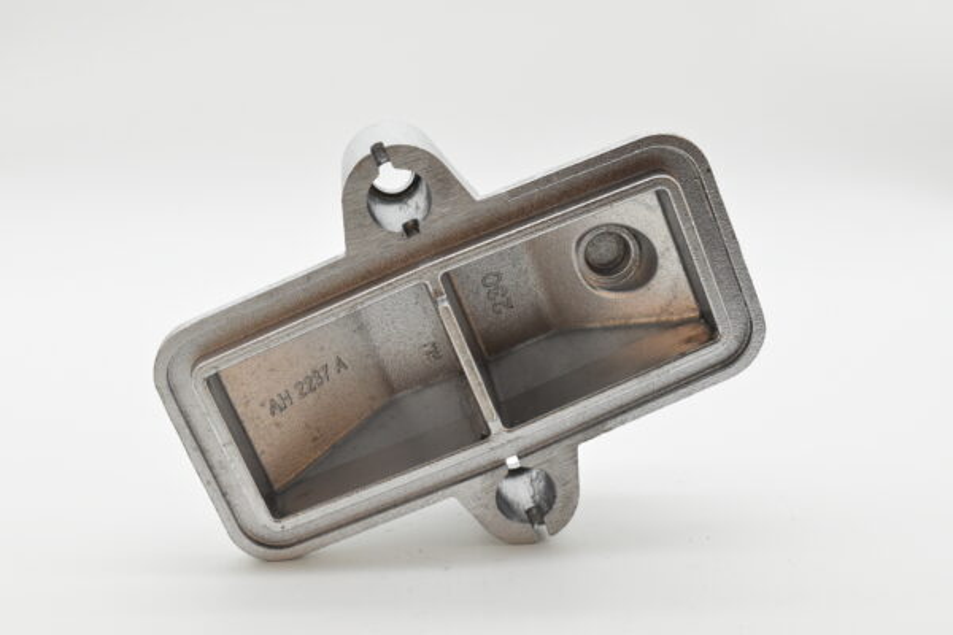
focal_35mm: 63
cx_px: 476
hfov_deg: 31.9
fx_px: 1668
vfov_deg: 21.6
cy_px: 318
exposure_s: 1/1000
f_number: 8
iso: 1600
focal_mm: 42
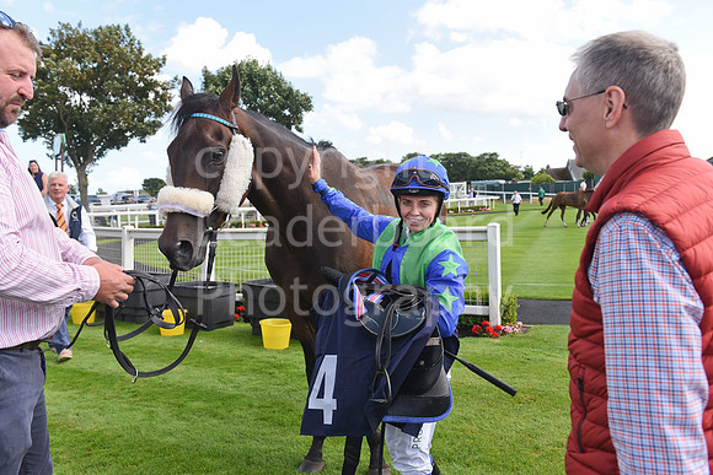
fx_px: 614
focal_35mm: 31
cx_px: 356
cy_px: 238
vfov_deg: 42.3
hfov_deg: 60.3
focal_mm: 31
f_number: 5.6
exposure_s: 1/800
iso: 500
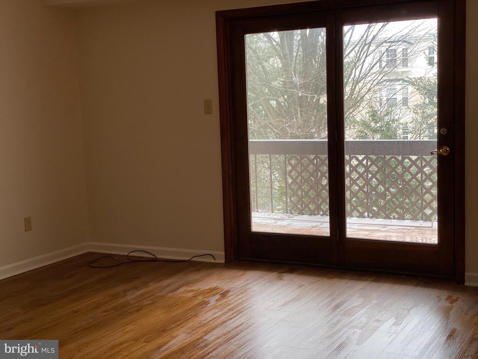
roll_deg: +1.9
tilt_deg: -6.7
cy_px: 180
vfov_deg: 28.0
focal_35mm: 52
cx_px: 239
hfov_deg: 36.8
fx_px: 718
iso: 125
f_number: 2
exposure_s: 1/120
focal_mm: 6
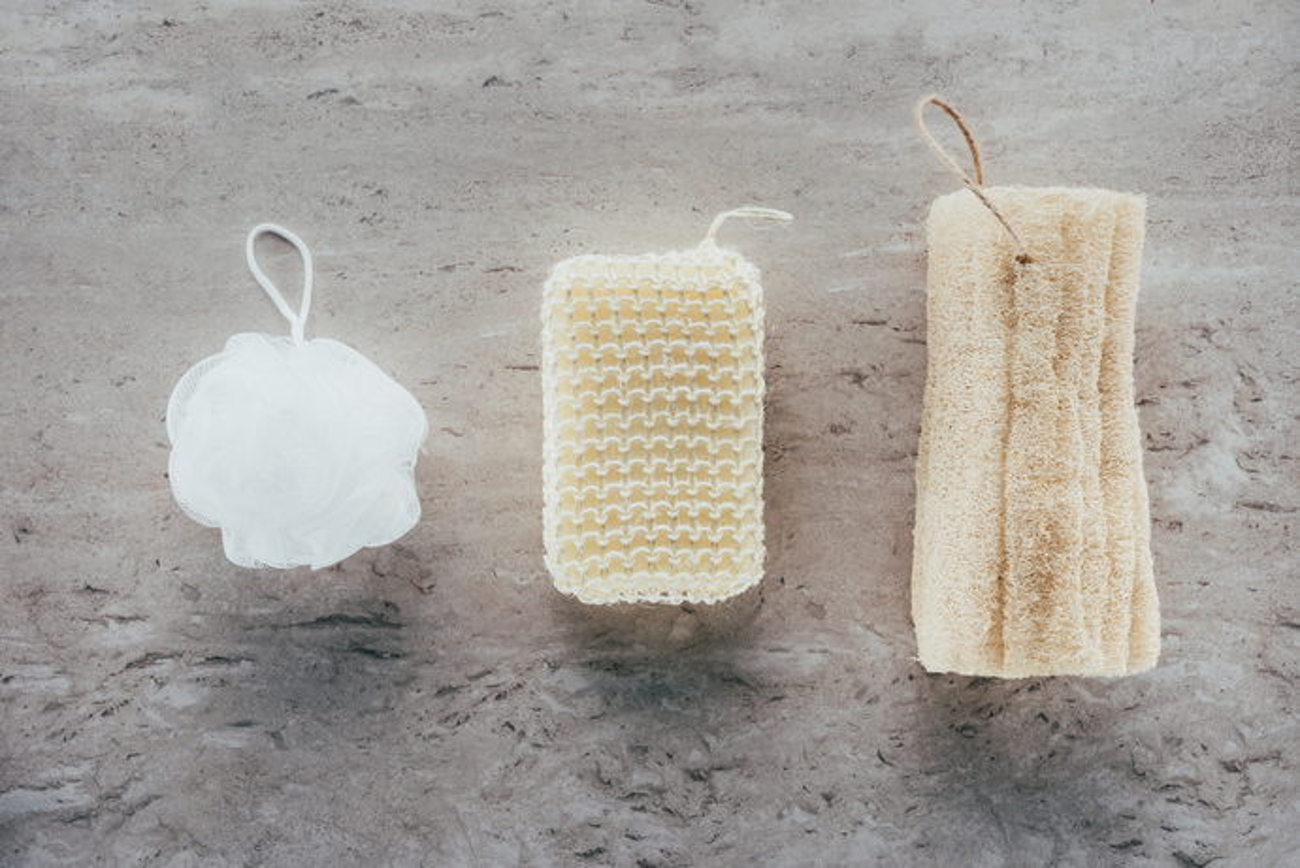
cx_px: 650
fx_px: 1807
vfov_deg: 27.0
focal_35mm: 50
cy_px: 434
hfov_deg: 39.6
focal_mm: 50
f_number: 13
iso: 125
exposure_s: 1/160
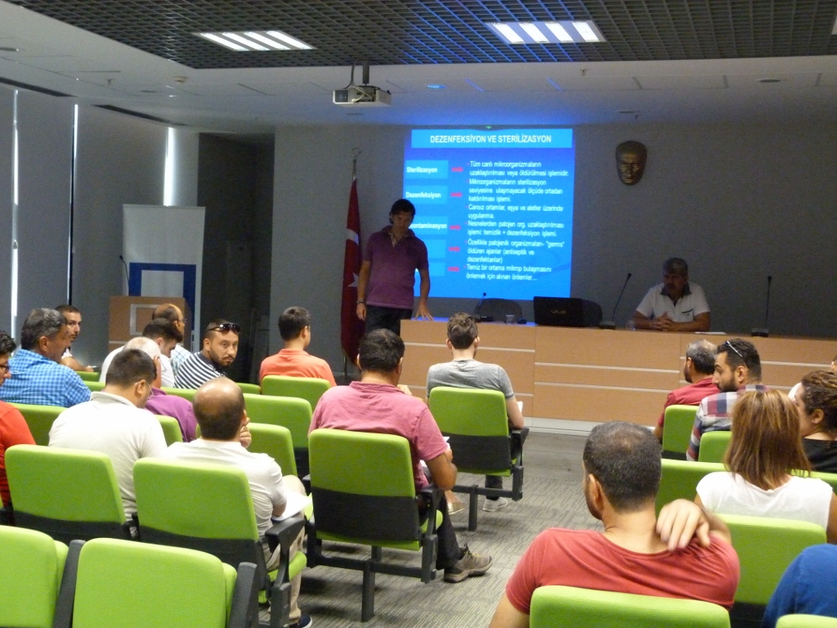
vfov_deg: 32.2
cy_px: 314
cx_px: 418
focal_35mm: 45
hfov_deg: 42.1
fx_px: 1088
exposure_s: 1/25
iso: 800
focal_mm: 8.1
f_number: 3.2
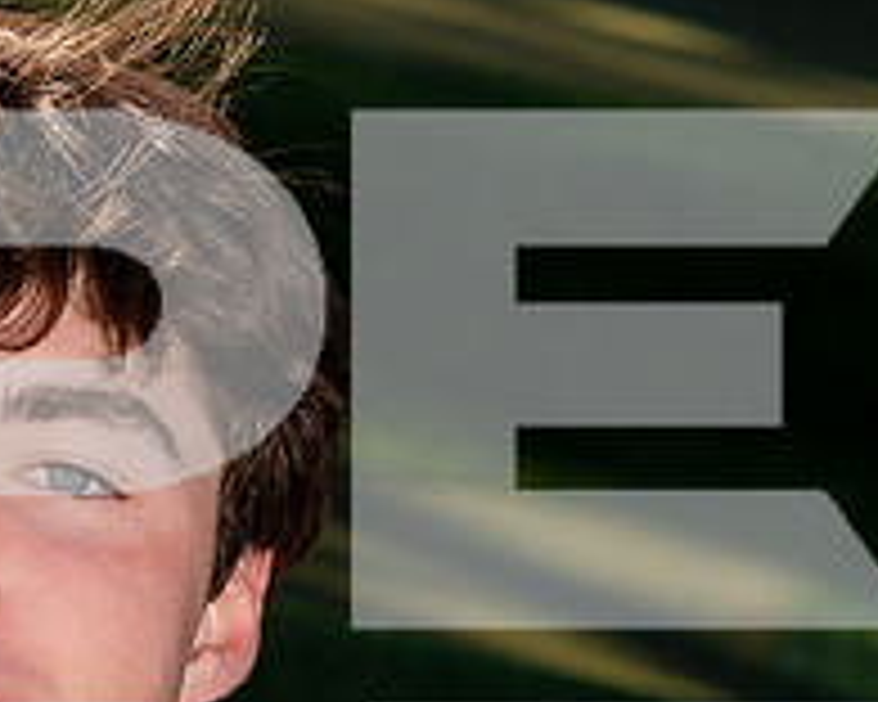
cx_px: -161
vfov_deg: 6.3
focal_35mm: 243
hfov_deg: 7.9
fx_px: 6314
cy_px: 996
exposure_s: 1/250
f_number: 7.1
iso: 250
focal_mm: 70
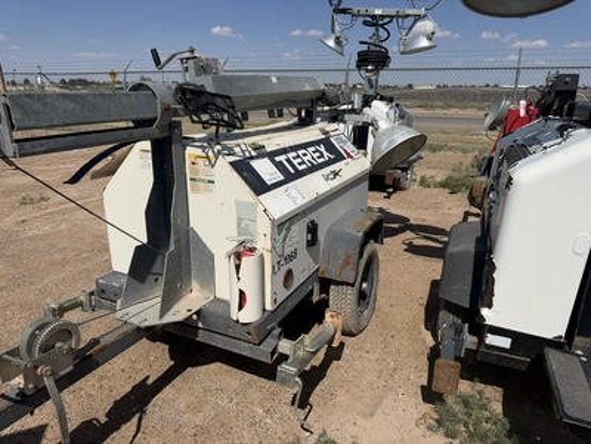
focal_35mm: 24
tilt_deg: -14.2
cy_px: 222
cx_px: 296
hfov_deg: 71.6
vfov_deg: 56.8
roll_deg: +1.5
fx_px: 410
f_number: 1.78
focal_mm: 6.76
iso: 80
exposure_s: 1/10309
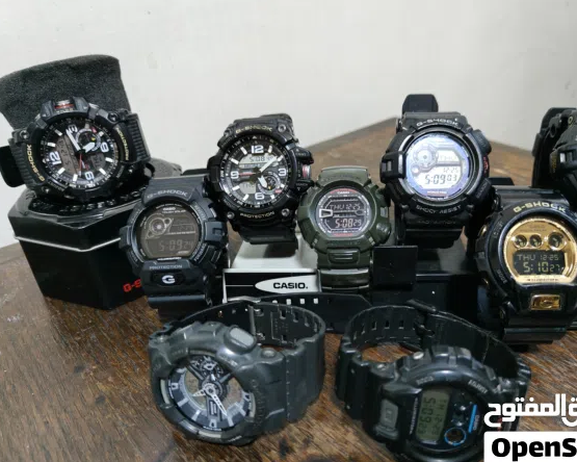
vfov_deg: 53.2
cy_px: 243
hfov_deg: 63.8
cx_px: 327
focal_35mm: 27
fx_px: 461
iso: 640
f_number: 1.8
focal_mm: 5.59
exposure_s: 1/49
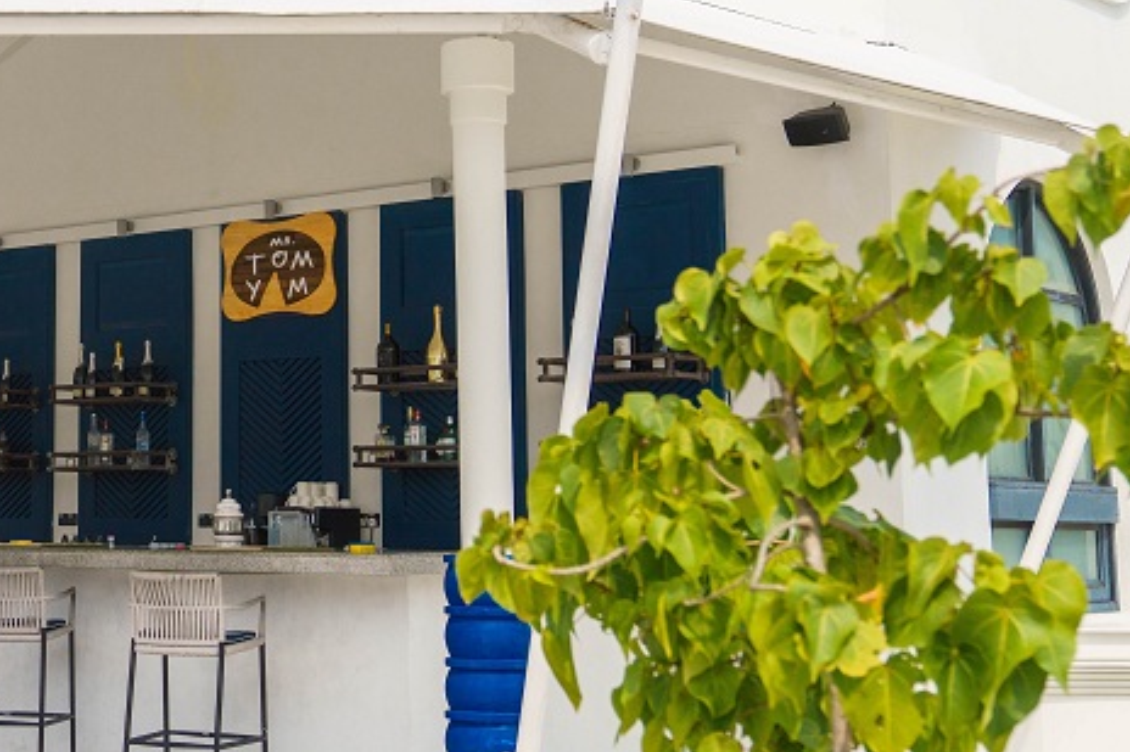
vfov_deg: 19.6
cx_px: 54
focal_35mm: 69
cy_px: 221
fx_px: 2165
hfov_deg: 27.9
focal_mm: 32
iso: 320
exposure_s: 1/5000
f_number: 4
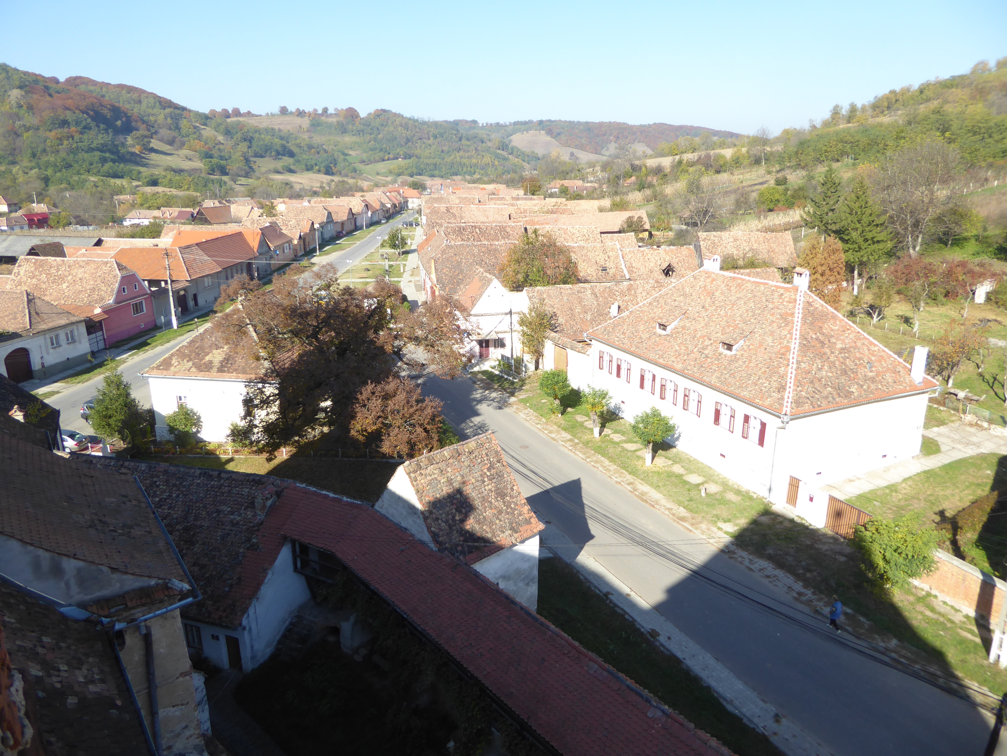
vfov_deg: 56.8
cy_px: 378
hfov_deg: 71.6
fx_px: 698
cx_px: 504
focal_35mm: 24
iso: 80
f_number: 3.3
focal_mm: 4.3
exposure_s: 1/400
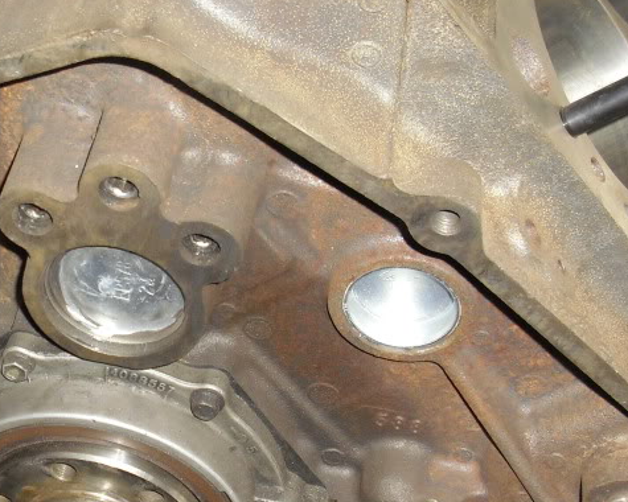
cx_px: 128
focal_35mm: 80
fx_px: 1487
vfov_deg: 19.2
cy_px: 281
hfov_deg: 23.5
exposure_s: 1/60
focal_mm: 6.2
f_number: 2.8
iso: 100
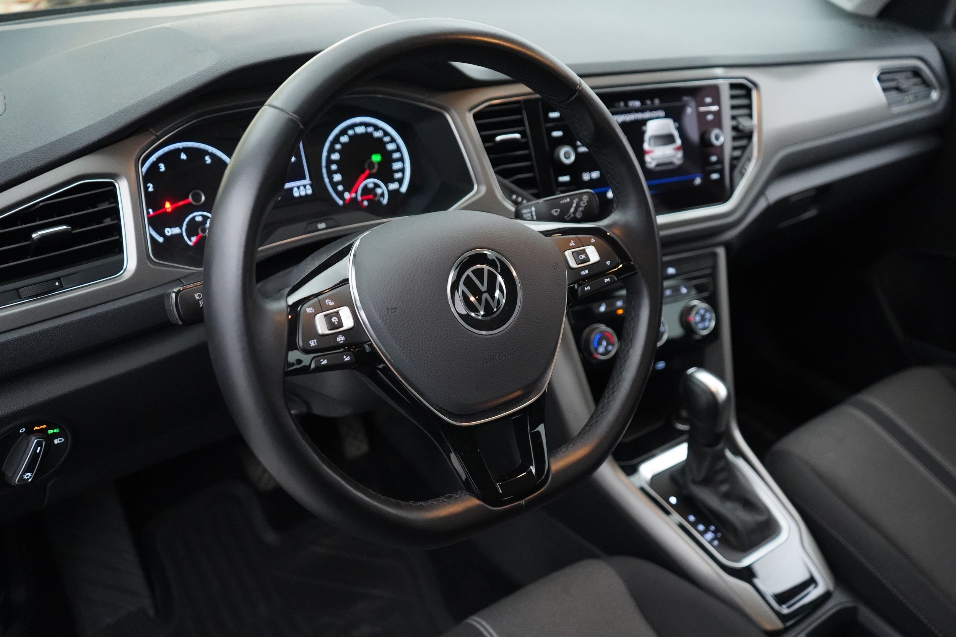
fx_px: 797
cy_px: 318
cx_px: 478
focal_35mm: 30
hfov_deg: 61.9
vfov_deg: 43.6
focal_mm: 30
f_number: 3.5
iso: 10000
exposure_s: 1/160
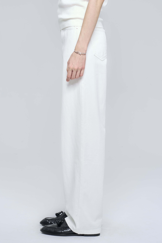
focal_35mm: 85
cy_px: 122
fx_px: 574
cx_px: 81
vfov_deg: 23.9
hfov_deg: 16.1
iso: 200
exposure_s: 1/125
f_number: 8
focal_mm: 85
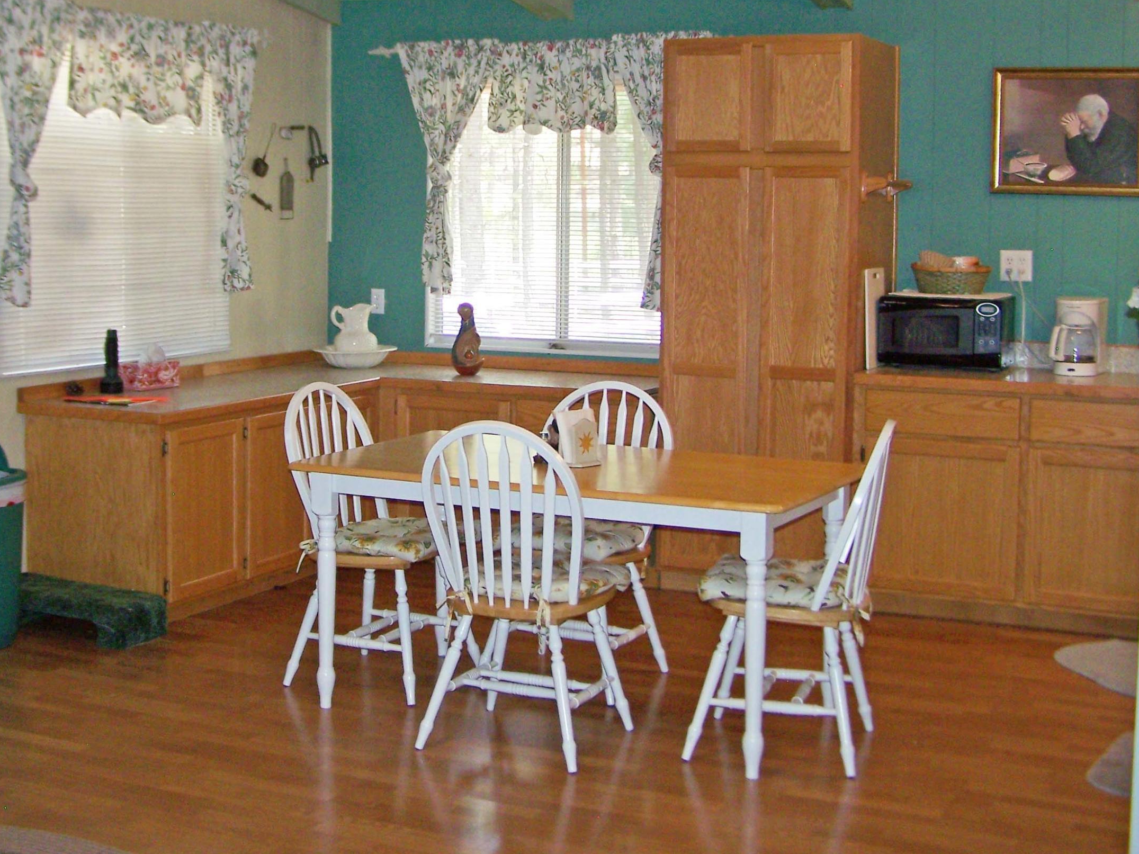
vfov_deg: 27.4
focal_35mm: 53
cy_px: 298
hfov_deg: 36.0
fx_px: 1744
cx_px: 428
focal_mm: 6.3
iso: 80
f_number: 2.8
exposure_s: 1/60
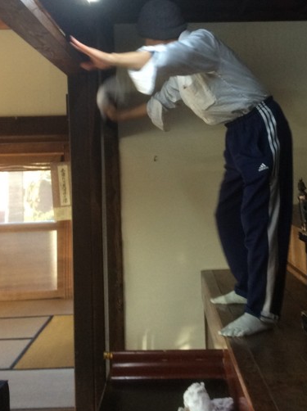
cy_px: 130
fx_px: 605
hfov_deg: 28.4
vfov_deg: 37.1
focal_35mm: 51
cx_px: 191
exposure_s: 1/24
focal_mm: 3.3
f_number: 2.4
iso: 100
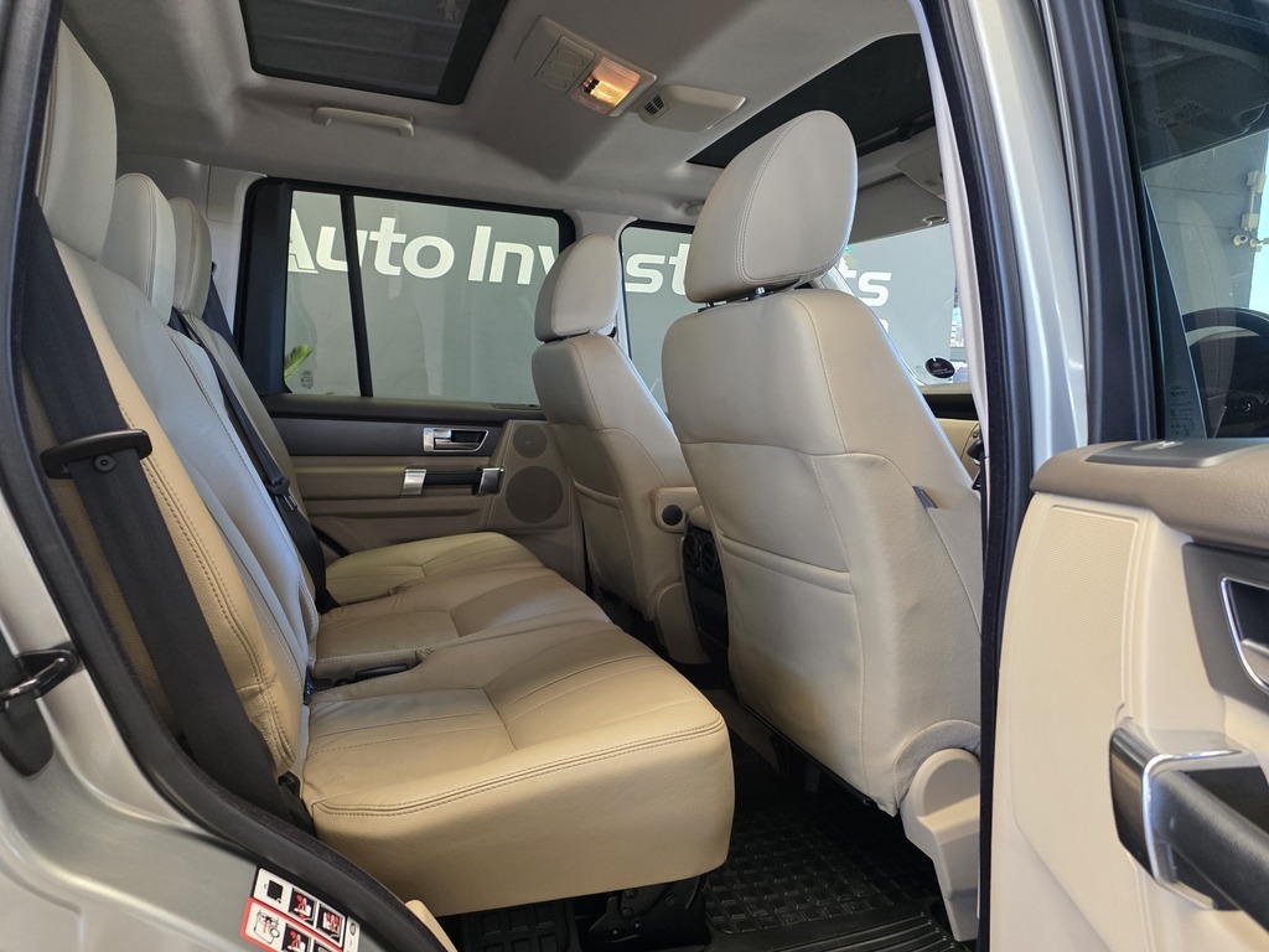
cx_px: 634
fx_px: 843
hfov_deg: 73.9
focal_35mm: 23
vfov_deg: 58.9
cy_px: 476
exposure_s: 1/100
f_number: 1.7
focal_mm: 6.25
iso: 200
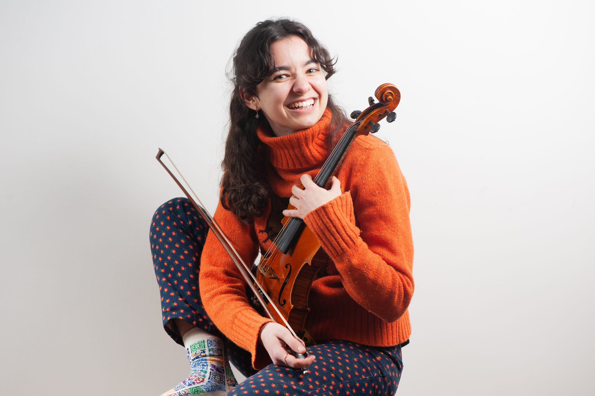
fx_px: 1792
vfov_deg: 12.6
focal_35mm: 109
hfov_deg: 18.9
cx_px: 307
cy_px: 191
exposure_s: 1/160
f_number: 6.3
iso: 200
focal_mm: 105
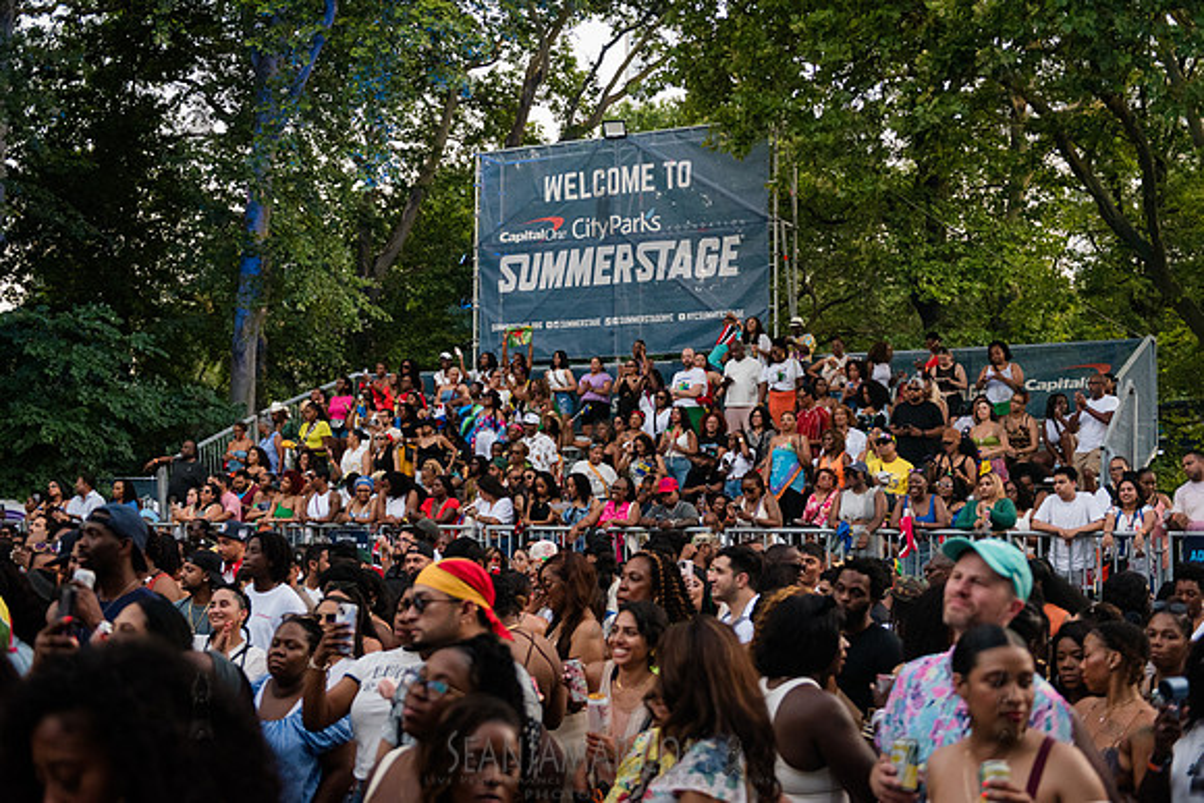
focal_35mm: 46
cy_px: 402
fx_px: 1522
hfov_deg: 43.2
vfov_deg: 29.6
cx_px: 602
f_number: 2.8
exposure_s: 1/250
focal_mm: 45
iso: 4000
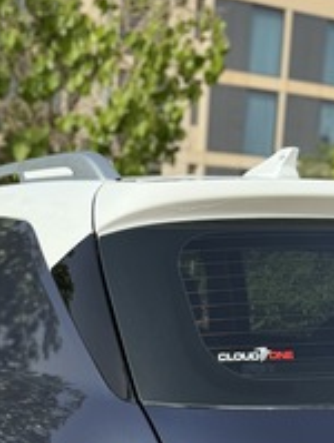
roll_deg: -1.2
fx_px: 705
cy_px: 453
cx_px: 39
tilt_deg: -13.6
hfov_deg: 25.9
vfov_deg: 31.9
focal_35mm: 55
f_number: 1.78
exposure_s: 1/3247
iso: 80
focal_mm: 6.76
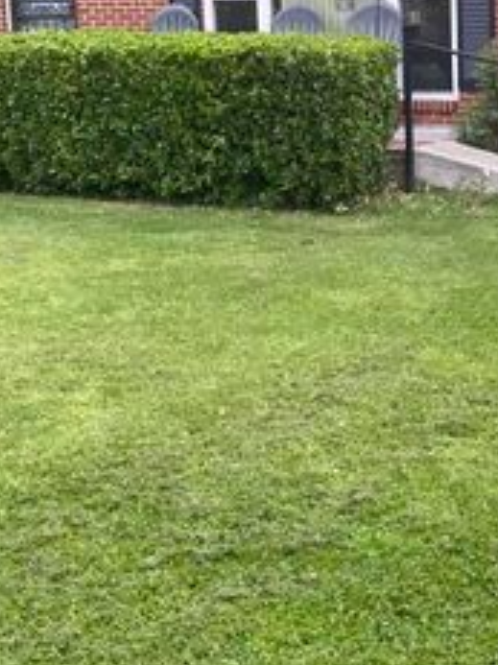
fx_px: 1440
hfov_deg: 19.4
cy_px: 212
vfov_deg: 25.8
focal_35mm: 75
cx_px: 389
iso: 80
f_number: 1.8
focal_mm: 4.25
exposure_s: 1/122
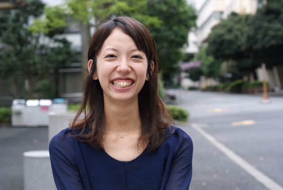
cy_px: 95
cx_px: 142
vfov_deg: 18.2
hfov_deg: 27.0
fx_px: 590
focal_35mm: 75
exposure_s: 1/640
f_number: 4
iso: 800
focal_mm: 50
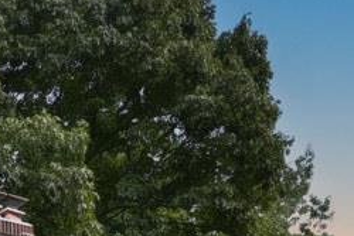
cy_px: 630
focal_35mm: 123
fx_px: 1210
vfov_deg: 9.5
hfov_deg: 14.9
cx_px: -245
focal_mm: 20.5
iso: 200
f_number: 5
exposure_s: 1/250
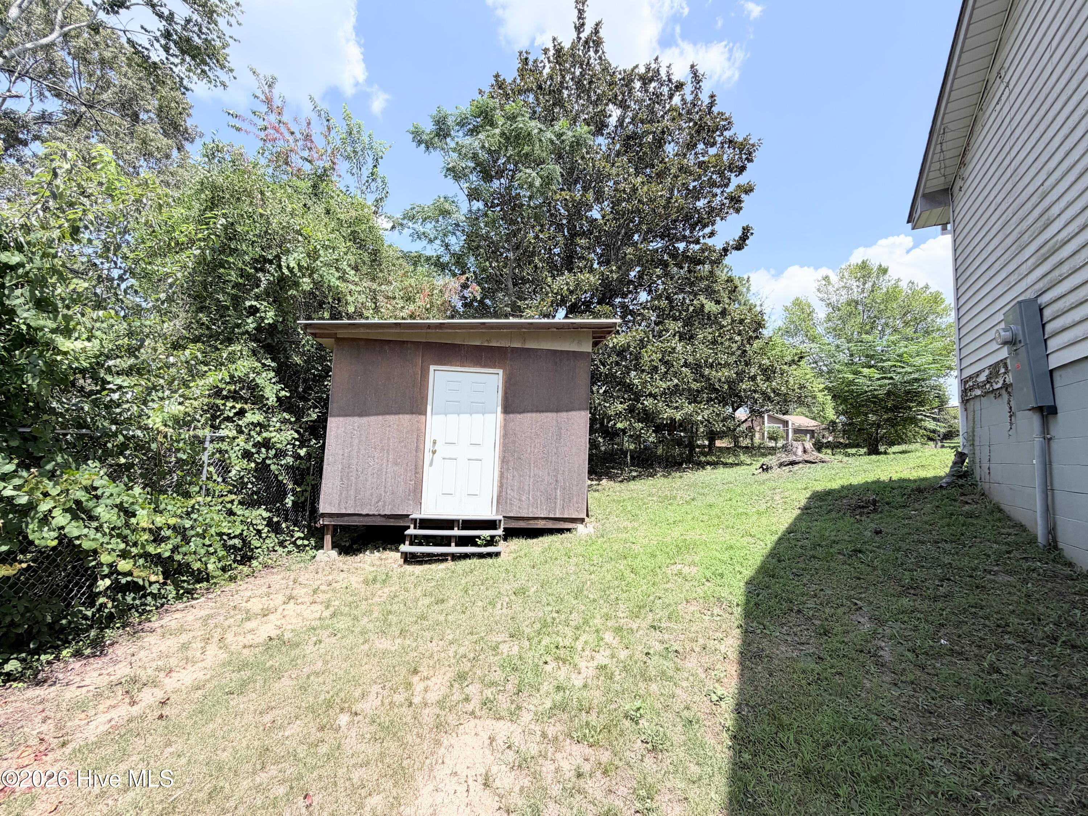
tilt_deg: +5.4
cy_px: 408
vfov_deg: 85.7
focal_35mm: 14
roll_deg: -3.0
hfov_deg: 102.1
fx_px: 440
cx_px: 544
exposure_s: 1/770
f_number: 2.2
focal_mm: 2.22
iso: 40
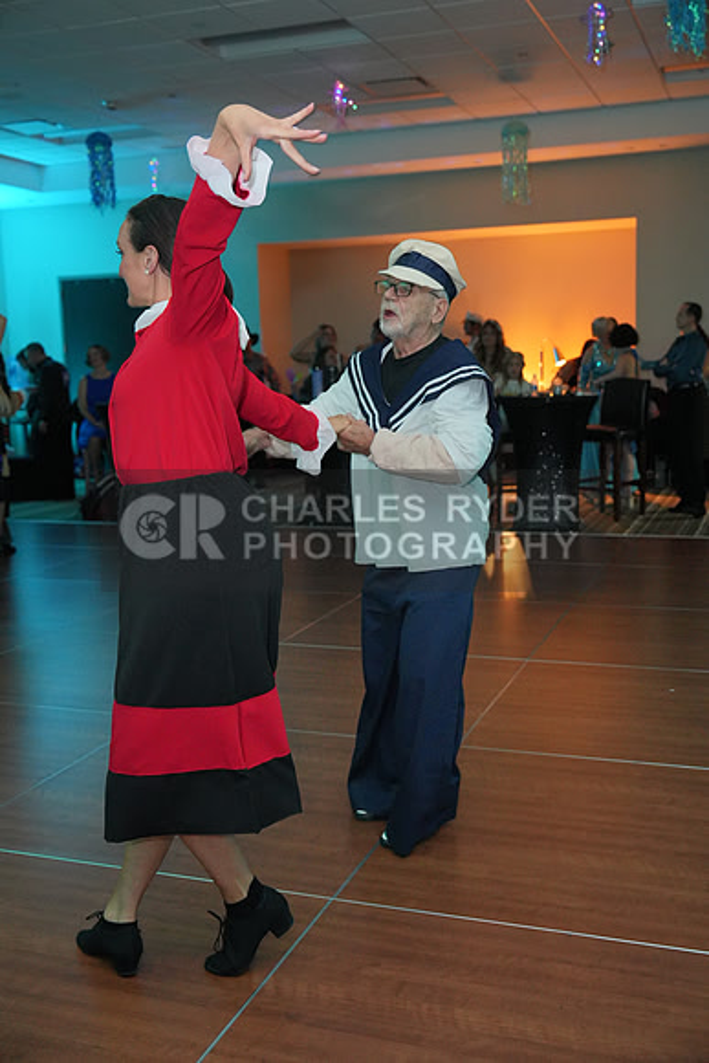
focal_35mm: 39
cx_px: 354
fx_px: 1151
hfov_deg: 34.2
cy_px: 532
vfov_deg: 49.5
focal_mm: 39
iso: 4000
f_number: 4
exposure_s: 1/200
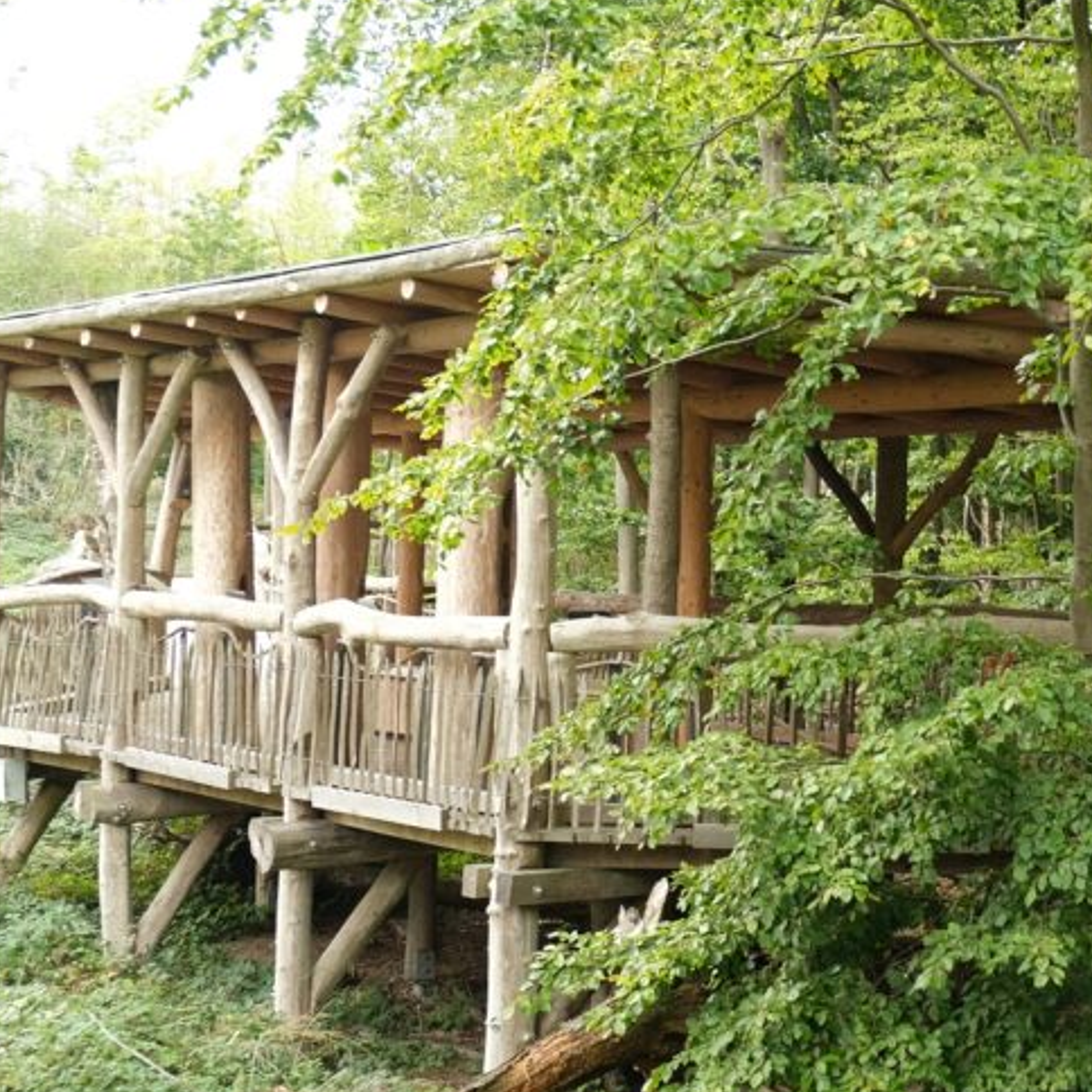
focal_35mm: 63
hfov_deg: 26.2
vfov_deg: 27.3
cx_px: 1020
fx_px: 2248
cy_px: 592
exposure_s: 1/14
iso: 200
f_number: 3.2
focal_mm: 23.3
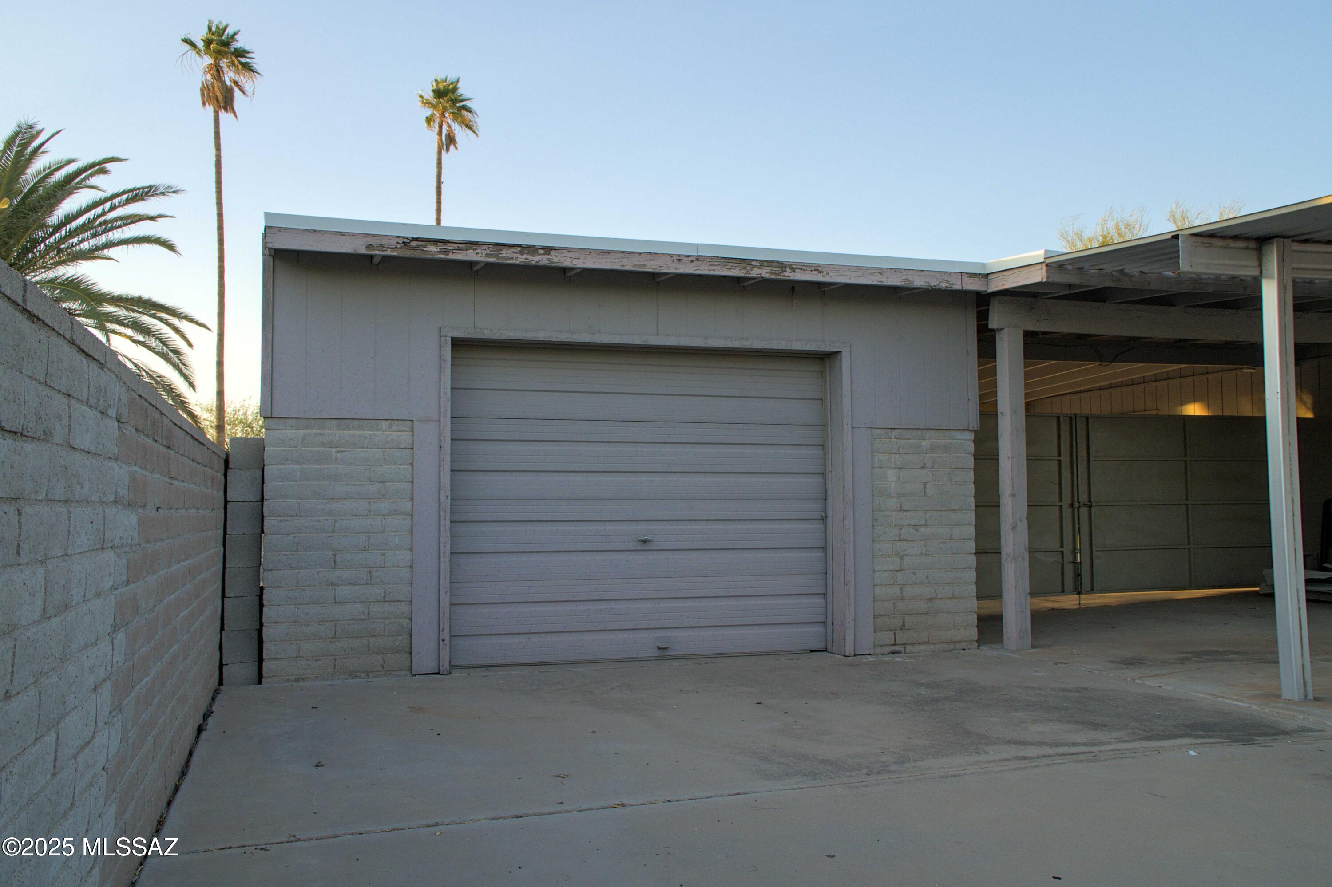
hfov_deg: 61.9
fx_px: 1110
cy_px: 444
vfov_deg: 43.6
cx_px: 666
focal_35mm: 30
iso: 400
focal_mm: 20
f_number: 8
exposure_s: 1/60
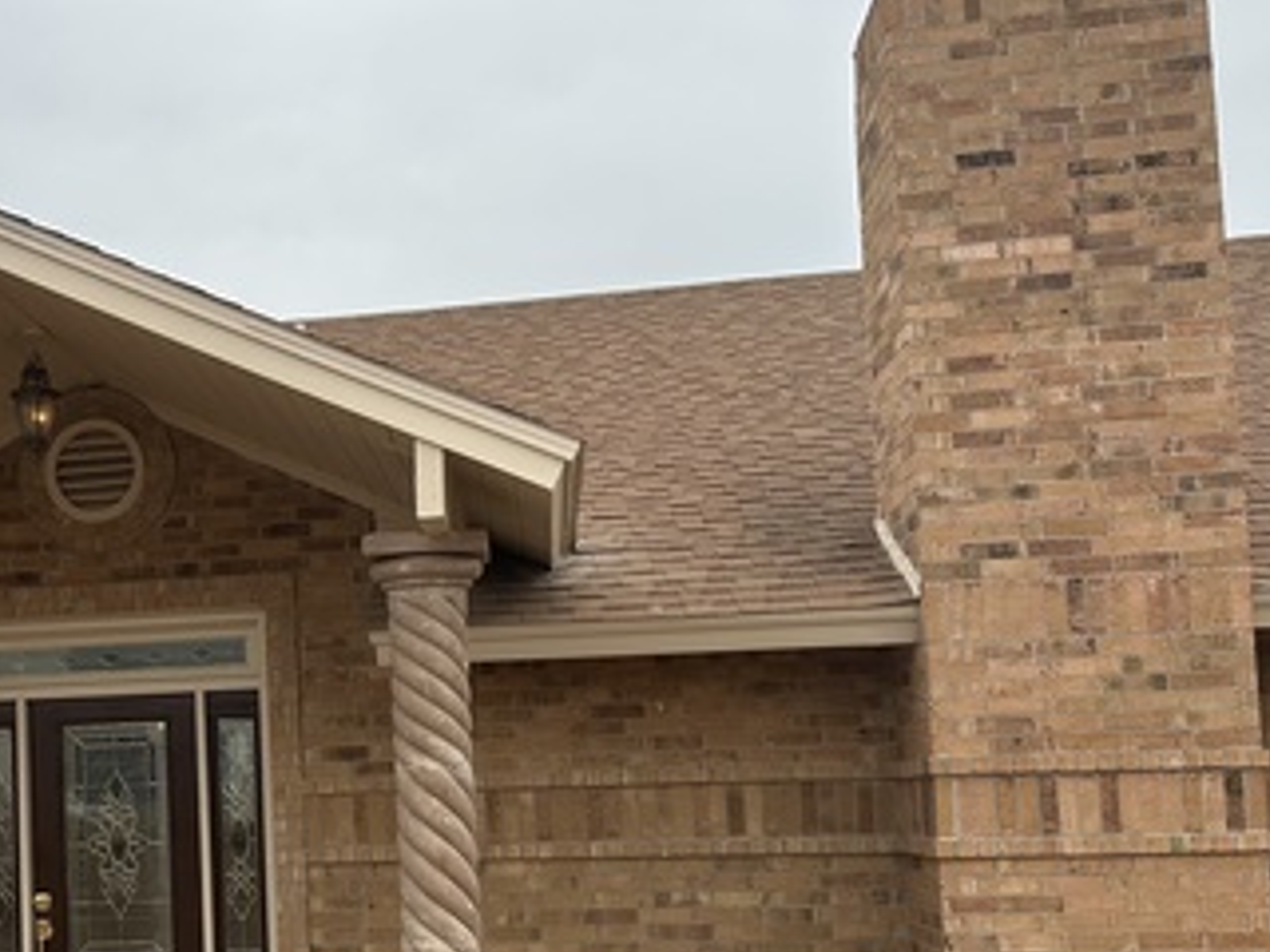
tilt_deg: +4.3
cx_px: 214
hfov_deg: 37.9
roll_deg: +1.8
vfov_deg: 29.9
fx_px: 1761
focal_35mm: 48
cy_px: 686
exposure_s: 1/3356
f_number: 1.78
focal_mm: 6.86
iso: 80
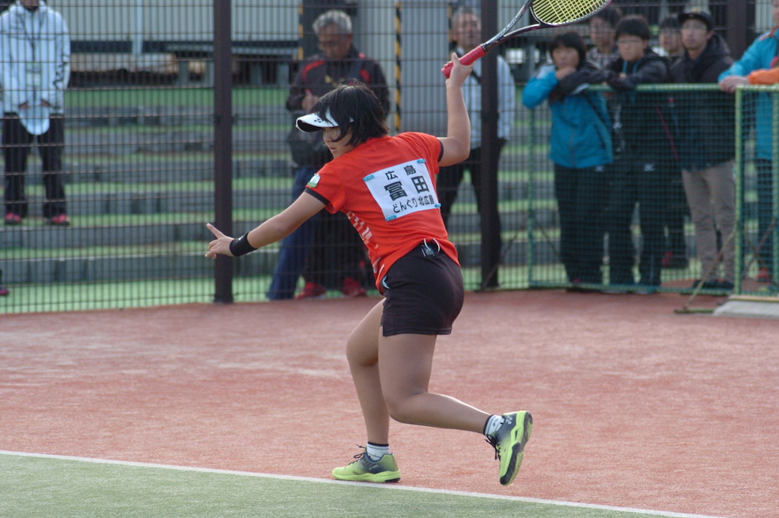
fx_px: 5027
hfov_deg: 8.9
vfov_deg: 5.9
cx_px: 390
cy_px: 259
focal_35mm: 232
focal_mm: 155
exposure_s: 1/500
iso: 400
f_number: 4.8
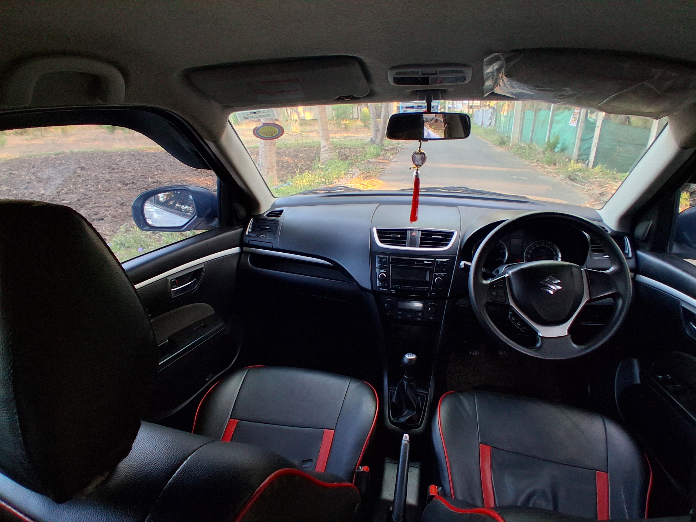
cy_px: 261
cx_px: 348
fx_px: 342
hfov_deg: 91.0
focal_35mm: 17
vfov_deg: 74.7
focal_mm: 1.4
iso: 200
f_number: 2.2
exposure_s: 1/50
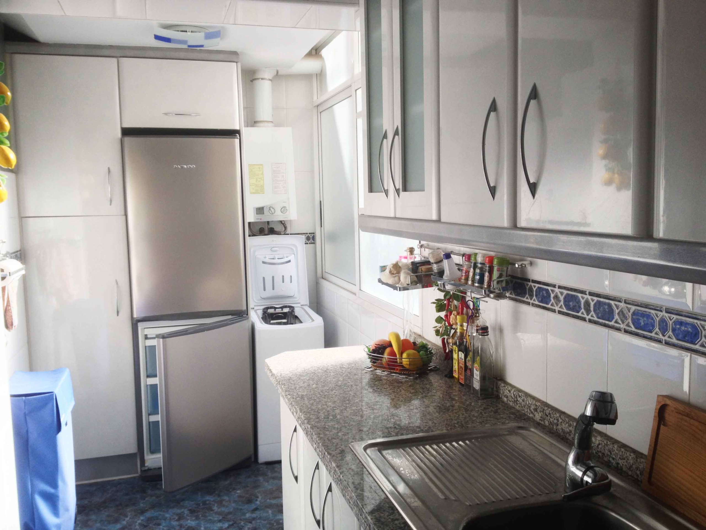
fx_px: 714
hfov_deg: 52.6
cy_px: 265
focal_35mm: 35
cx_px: 353
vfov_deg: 40.7
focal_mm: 4.28
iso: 50
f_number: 2.4
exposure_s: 1/289
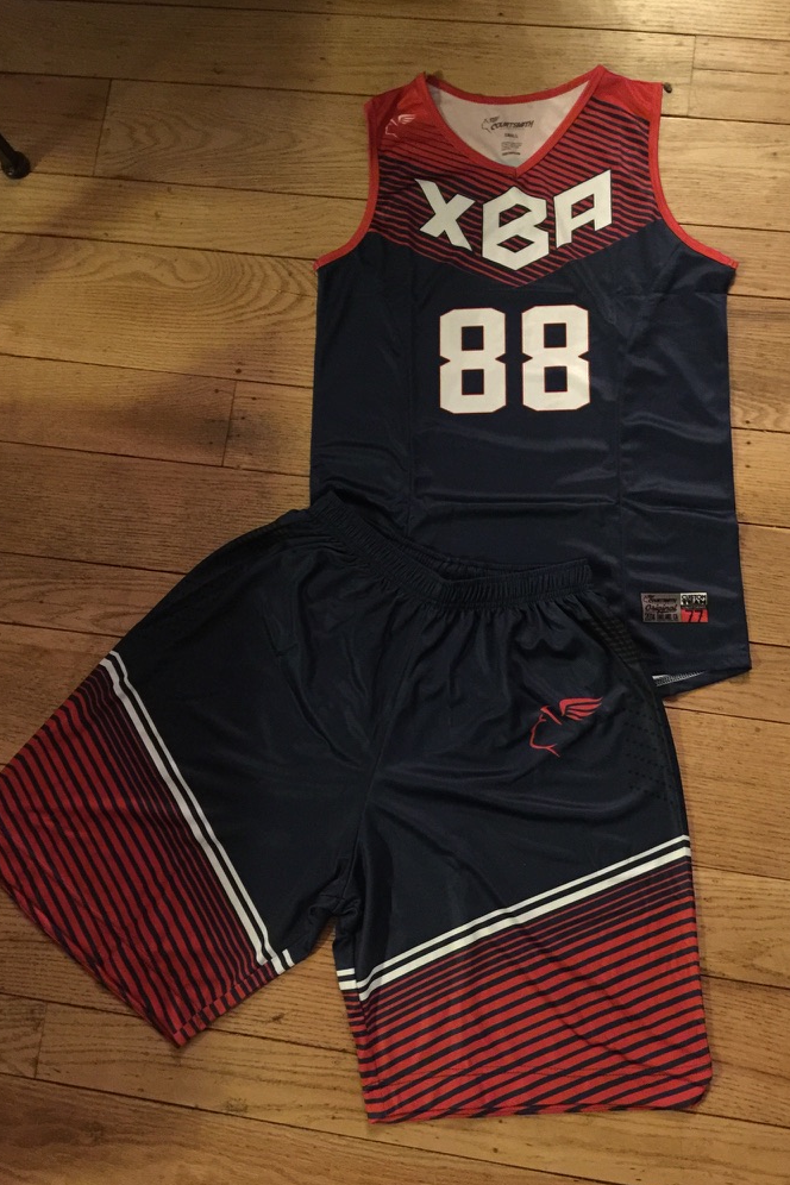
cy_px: 583
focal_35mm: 31
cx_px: 422
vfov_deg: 60.3
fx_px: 1020
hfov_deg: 42.3
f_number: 2.2
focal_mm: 4.15
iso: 200
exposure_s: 1/4
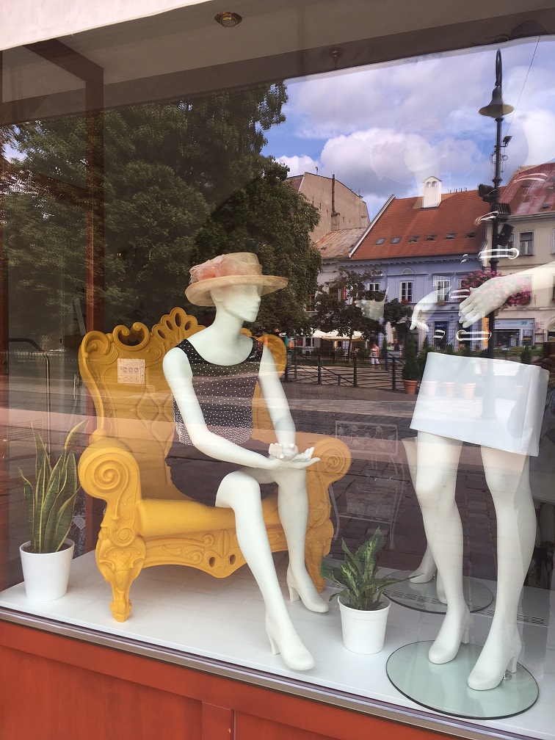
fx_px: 620
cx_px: 278
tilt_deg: -2.3
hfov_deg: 48.2
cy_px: 370
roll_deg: -1.7
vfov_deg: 61.7
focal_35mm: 29
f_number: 2.2
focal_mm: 4.15
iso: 25
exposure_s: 1/202
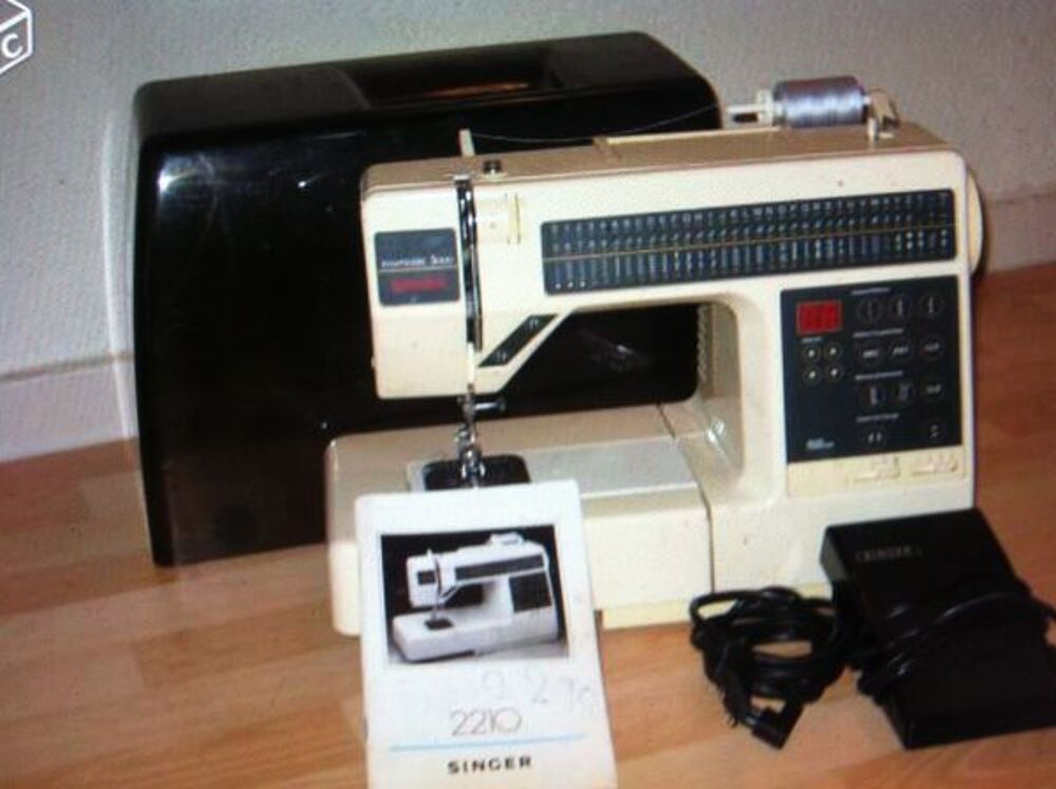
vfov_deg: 40.6
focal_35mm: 35
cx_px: 528
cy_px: 394
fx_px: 1066
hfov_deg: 52.7
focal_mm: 3.85
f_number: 2.8
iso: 80
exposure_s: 1/15
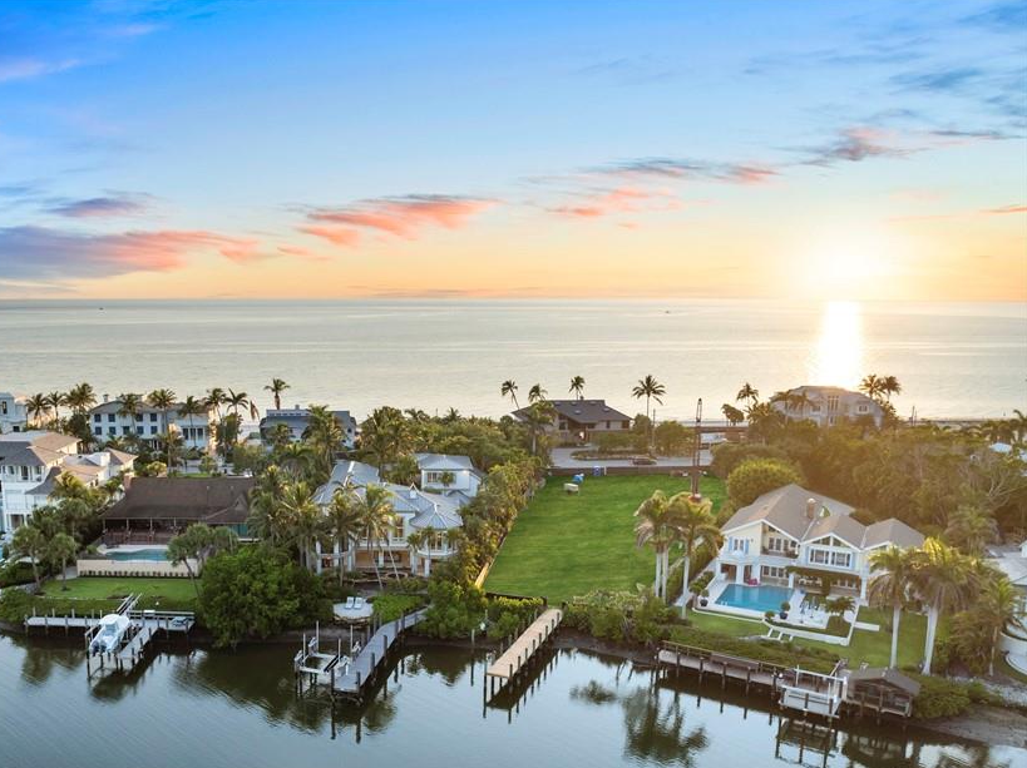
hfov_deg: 59.3
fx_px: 889
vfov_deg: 46.4
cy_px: 475
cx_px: 387
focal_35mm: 30
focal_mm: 12.29
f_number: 2.8
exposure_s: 1/500
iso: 240
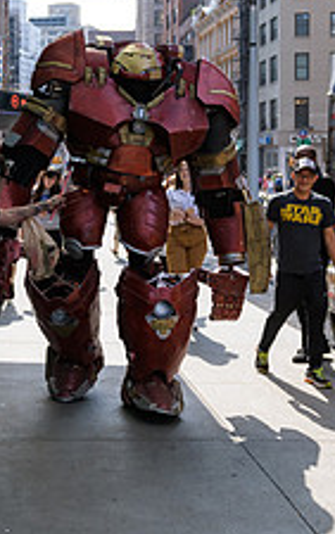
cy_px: 160
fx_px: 919
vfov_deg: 32.1
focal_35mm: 63
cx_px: 112
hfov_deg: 20.6
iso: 200
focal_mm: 24
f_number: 3.2
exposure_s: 1/2000
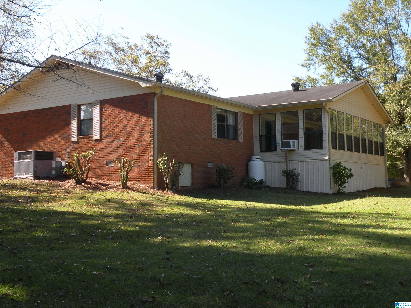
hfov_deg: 44.8
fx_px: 499
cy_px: 154
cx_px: 206
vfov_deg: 34.3
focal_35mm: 42
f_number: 4.5
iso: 64
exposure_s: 1/143
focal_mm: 7.4
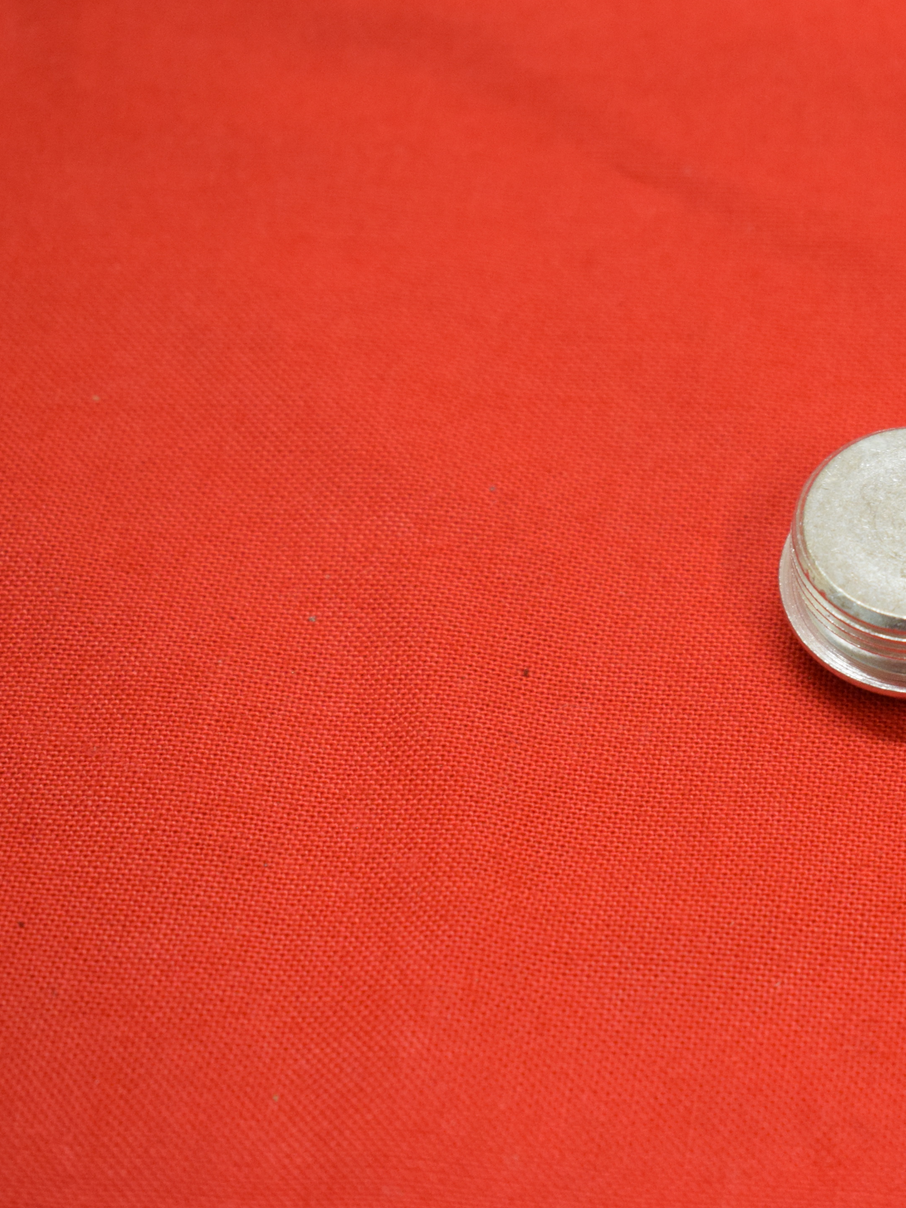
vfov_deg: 15.9
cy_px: 609
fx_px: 4319
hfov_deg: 11.8
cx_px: 932
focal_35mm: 124
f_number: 5.6
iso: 2000
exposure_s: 1/125
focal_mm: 55
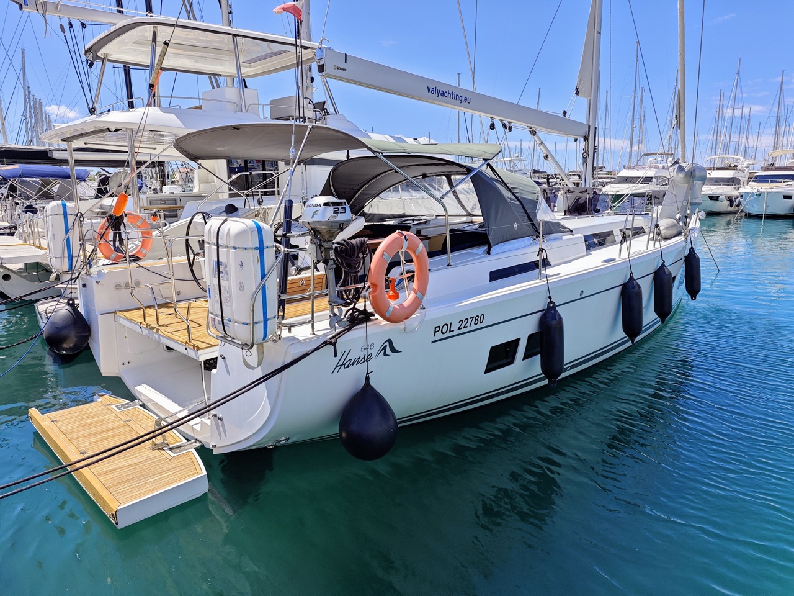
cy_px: 298
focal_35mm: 23
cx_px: 397
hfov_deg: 73.9
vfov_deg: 58.9
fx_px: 528
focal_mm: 6.55
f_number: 1.6
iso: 50
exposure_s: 1/3940
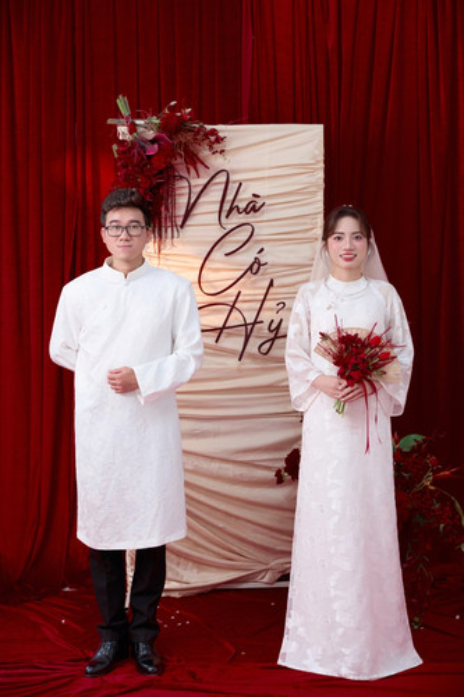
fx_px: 1019
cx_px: 232
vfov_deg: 37.7
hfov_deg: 25.6
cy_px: 348
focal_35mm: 53
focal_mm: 52.7
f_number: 2.8
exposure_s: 1/200
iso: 400
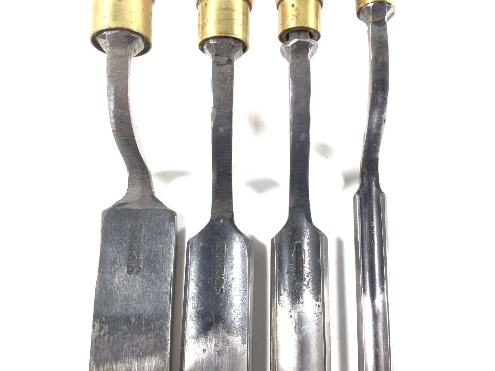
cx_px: 248
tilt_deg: -75.4
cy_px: 186
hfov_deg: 58.4
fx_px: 443
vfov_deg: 45.4
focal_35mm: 31
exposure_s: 1/50
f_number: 2.4
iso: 25
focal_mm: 3.3
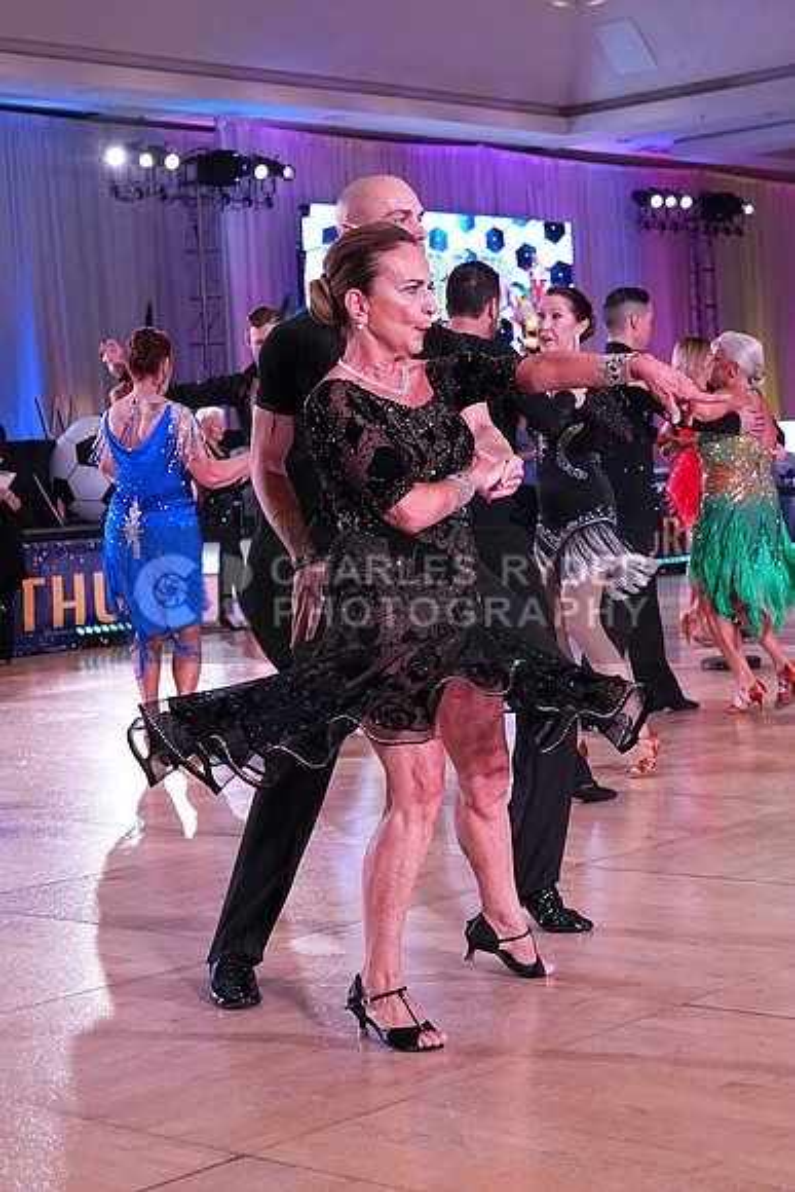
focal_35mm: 66
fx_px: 2185
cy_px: 596
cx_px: 398
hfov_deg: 20.6
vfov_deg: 30.5
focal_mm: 44
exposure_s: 1/400
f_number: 5.6
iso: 3200
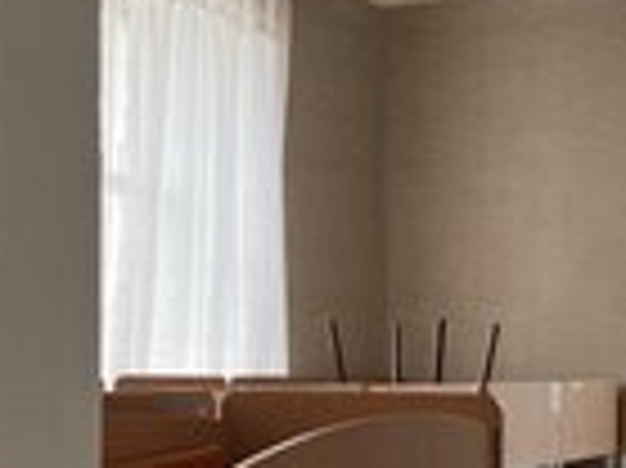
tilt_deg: -1.5
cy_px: 396
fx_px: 1355
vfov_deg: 19.3
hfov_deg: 24.8
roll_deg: +0.1
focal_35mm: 75
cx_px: 621
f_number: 1.5
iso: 40
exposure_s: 1/121
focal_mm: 5.7
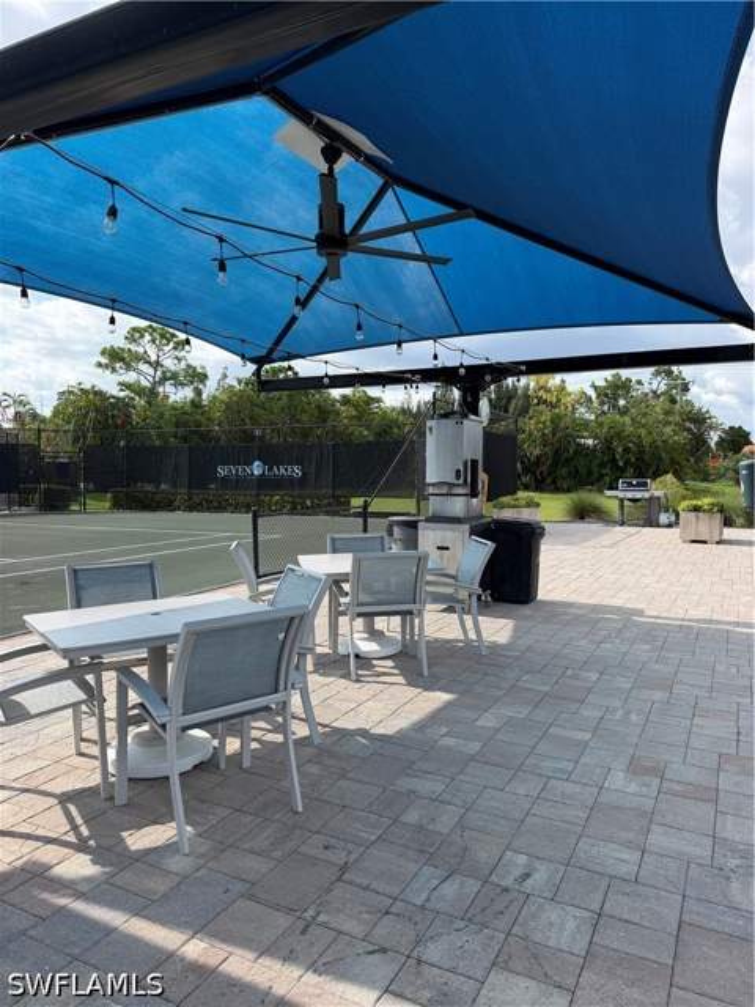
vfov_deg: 71.6
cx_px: 378
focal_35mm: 24
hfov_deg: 56.8
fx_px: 698
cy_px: 504
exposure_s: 1/3584
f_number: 1.78
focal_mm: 6.76
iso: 100
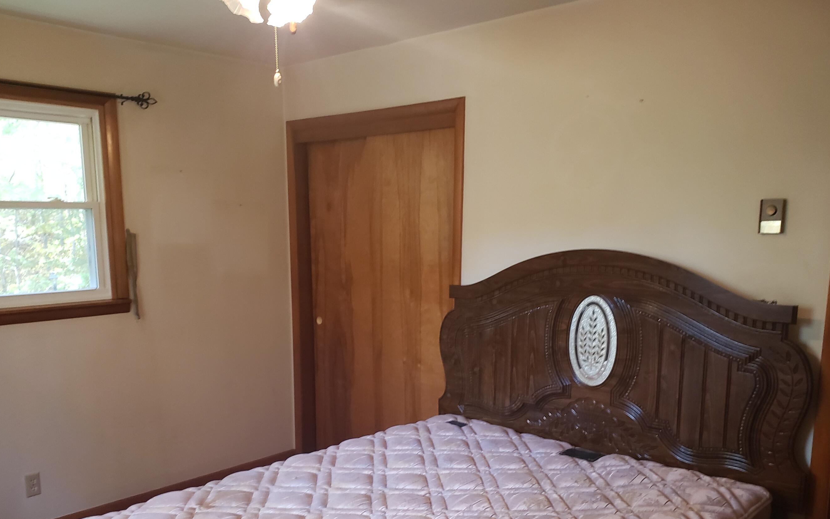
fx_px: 701
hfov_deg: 61.2
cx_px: 388
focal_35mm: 31
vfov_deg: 40.2
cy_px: 340
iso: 250
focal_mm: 4.3
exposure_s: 1/40
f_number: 2.4
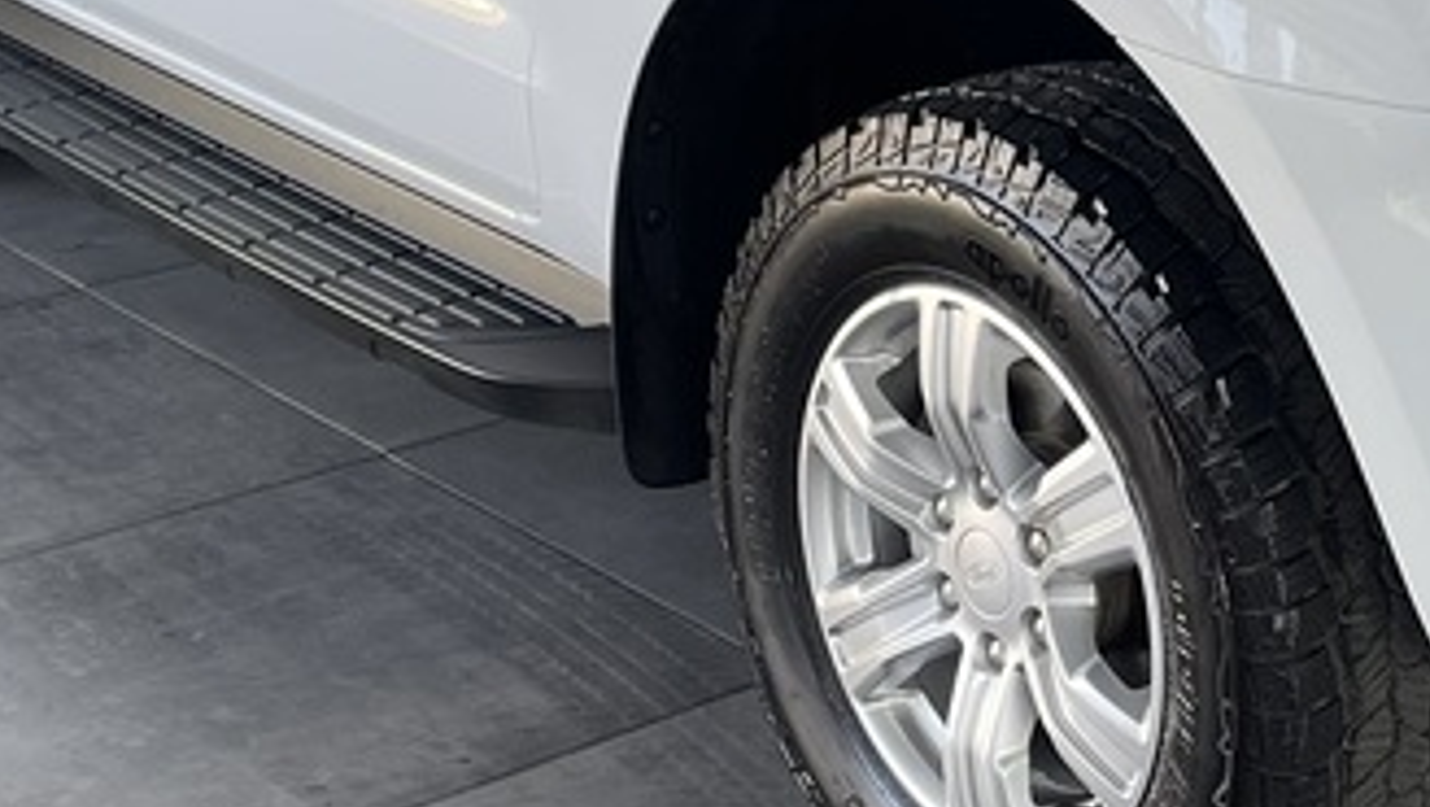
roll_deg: +0.1
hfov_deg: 24.5
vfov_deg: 14.0
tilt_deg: -13.9
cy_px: -74
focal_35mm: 85
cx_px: 1203
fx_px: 3225
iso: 64
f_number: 1.6
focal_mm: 5.1
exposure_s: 1/121
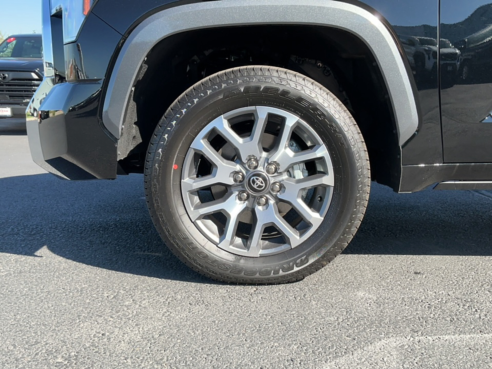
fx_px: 426
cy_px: 184
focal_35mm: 30
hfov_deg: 60.0
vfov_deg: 46.8
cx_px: 246
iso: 25
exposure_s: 1/504
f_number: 1.8
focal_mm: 3
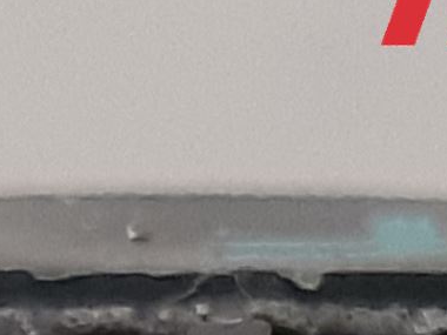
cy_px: 750
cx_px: -101
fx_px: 1808
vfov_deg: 9.6
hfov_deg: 13.7
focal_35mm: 140
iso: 250
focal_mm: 3.93
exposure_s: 1/50
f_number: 1.7
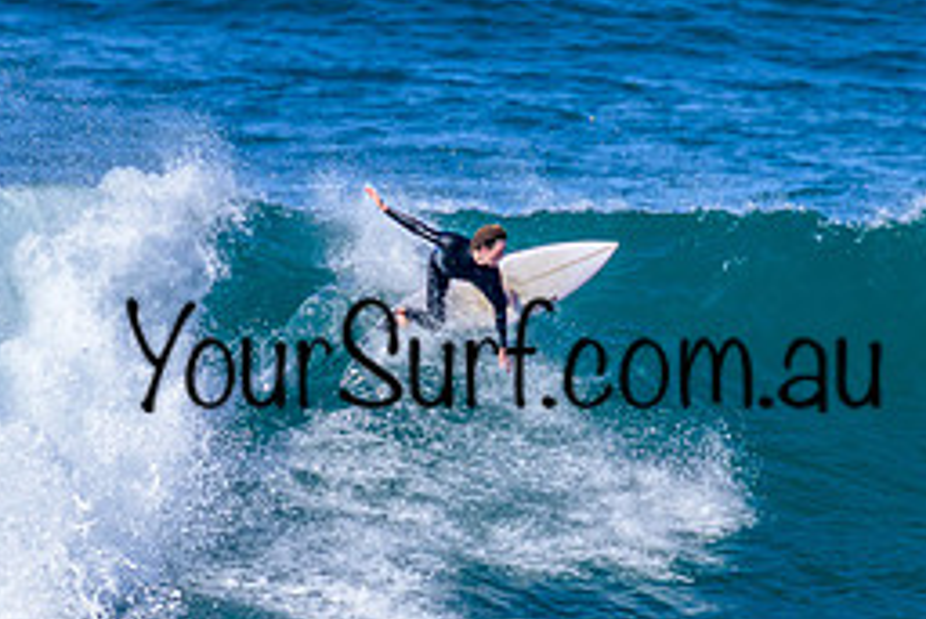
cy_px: 324
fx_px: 32633
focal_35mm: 1268
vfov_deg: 1.1
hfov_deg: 1.6
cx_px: 499
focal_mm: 560
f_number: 8
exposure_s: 1/2000
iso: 720
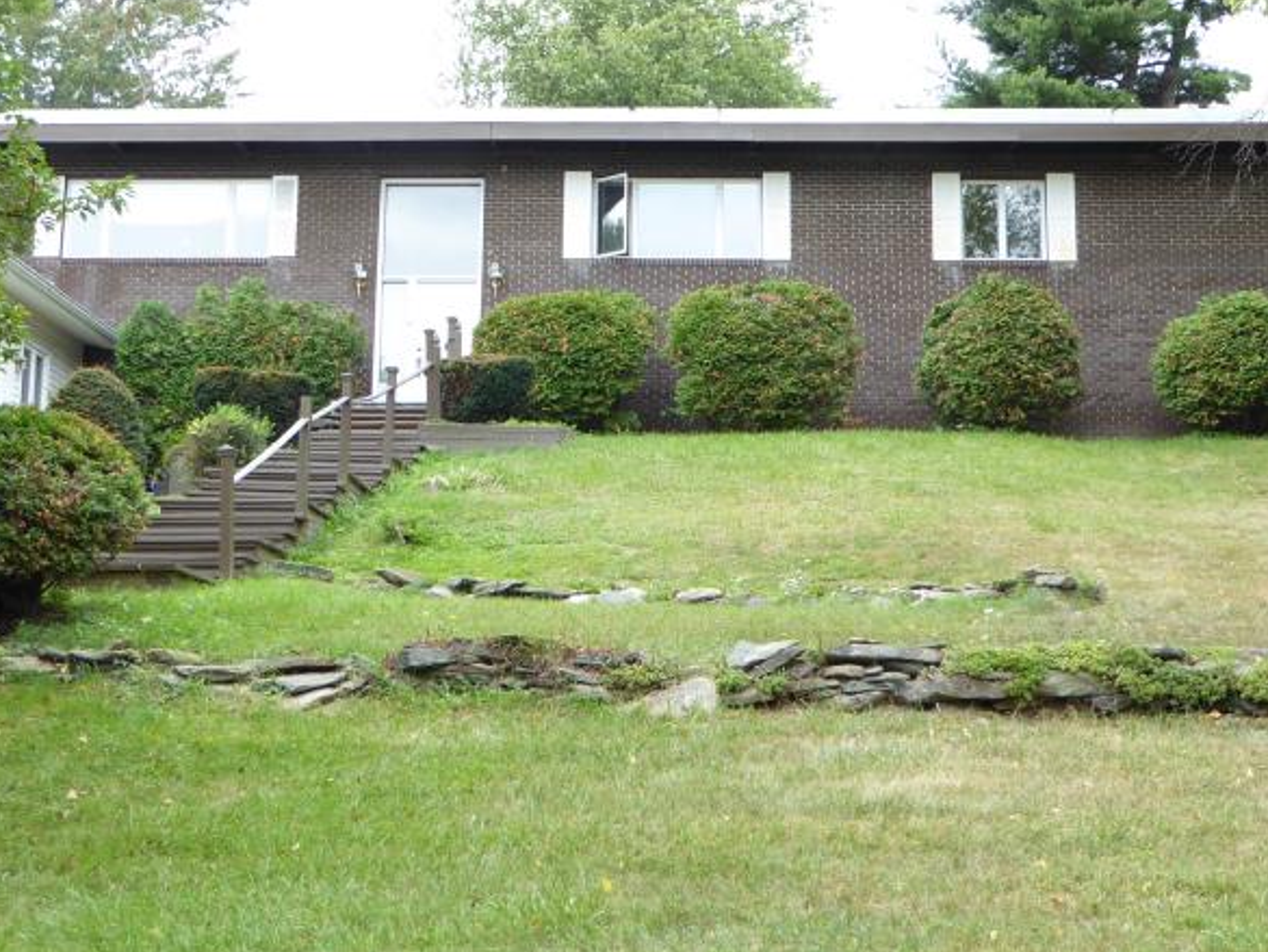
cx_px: 577
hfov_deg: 38.9
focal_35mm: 49
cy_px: 440
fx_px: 1795
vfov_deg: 29.7
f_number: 3.5
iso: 80
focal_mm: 5
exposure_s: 1/60
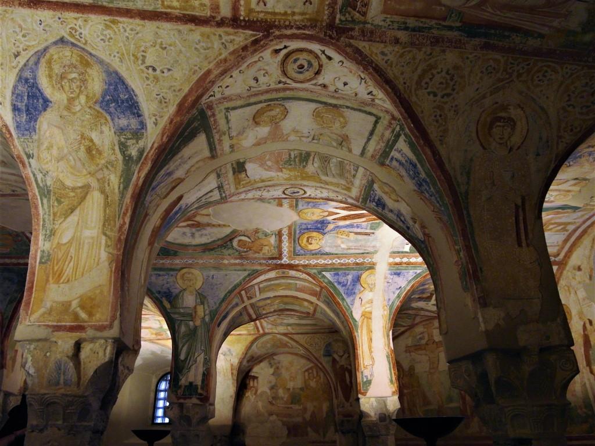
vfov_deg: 56.8
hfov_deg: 71.6
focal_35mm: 24
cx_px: 298
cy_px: 223
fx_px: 413
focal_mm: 5.2
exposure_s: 1/45
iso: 200
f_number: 2.5
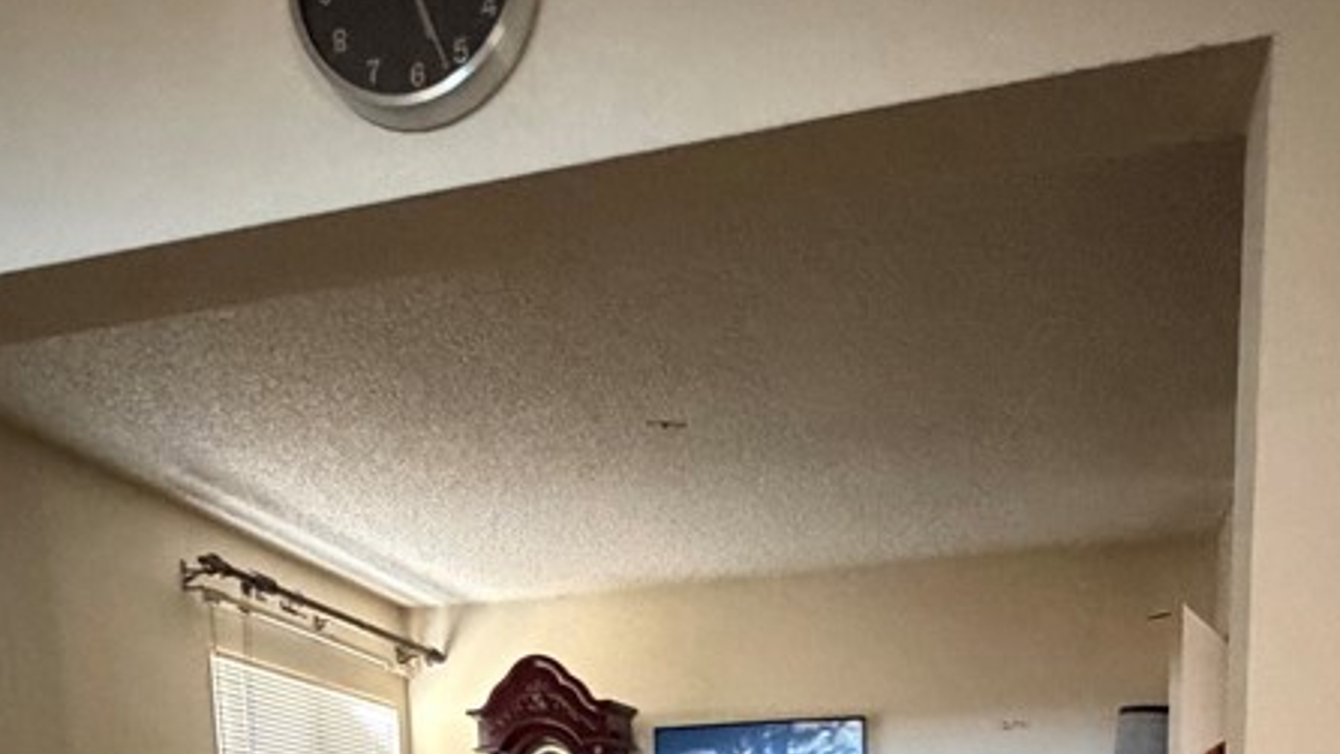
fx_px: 1244
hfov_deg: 56.5
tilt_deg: -7.6
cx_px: 739
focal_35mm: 35
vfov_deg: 26.2
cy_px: 1087
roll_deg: +2.1
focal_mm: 2.22
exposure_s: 1/40
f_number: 2.2
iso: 1250
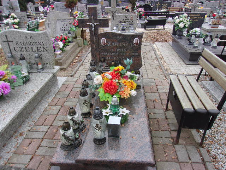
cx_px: 113
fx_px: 176
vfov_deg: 51.4
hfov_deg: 65.3
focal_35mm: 27
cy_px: 85
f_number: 3
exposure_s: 1/38
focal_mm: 4.9
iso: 80
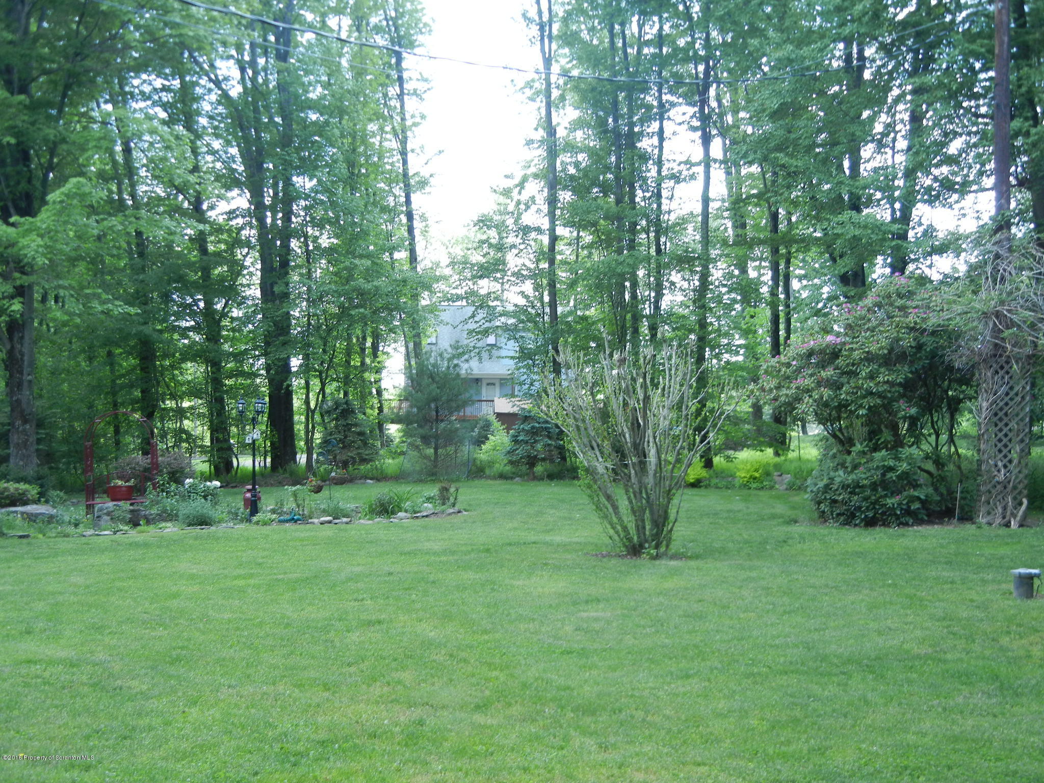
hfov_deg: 47.9
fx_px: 1176
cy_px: 392
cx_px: 522
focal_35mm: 39
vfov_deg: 36.8
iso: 160
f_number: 3.7
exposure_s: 1/125
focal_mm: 7.1
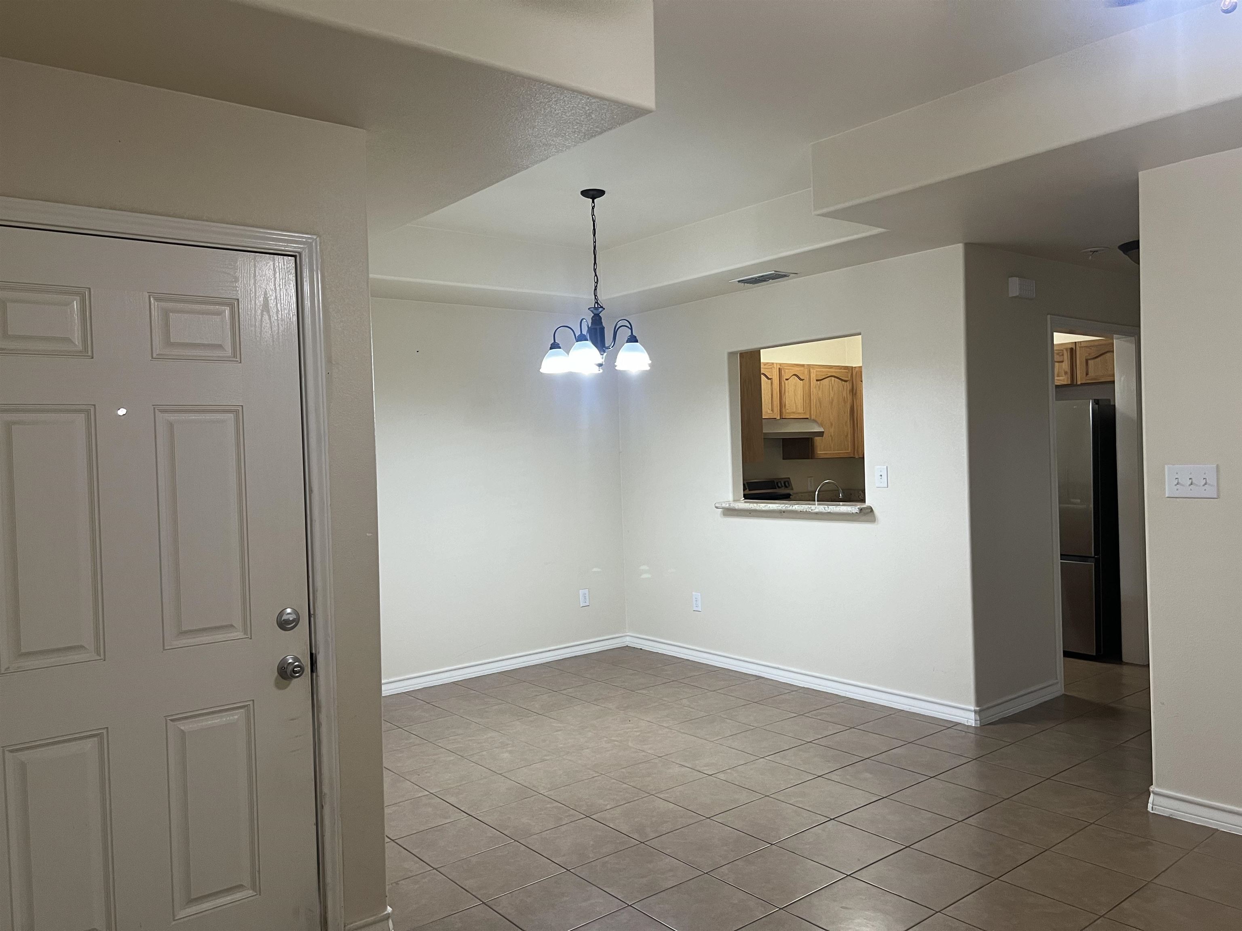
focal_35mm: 26
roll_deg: +1.8
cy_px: 466
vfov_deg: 53.1
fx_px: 933
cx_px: 621
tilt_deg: -0.3
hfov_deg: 67.3
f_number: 1.5
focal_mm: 5.7
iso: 200
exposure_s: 1/60
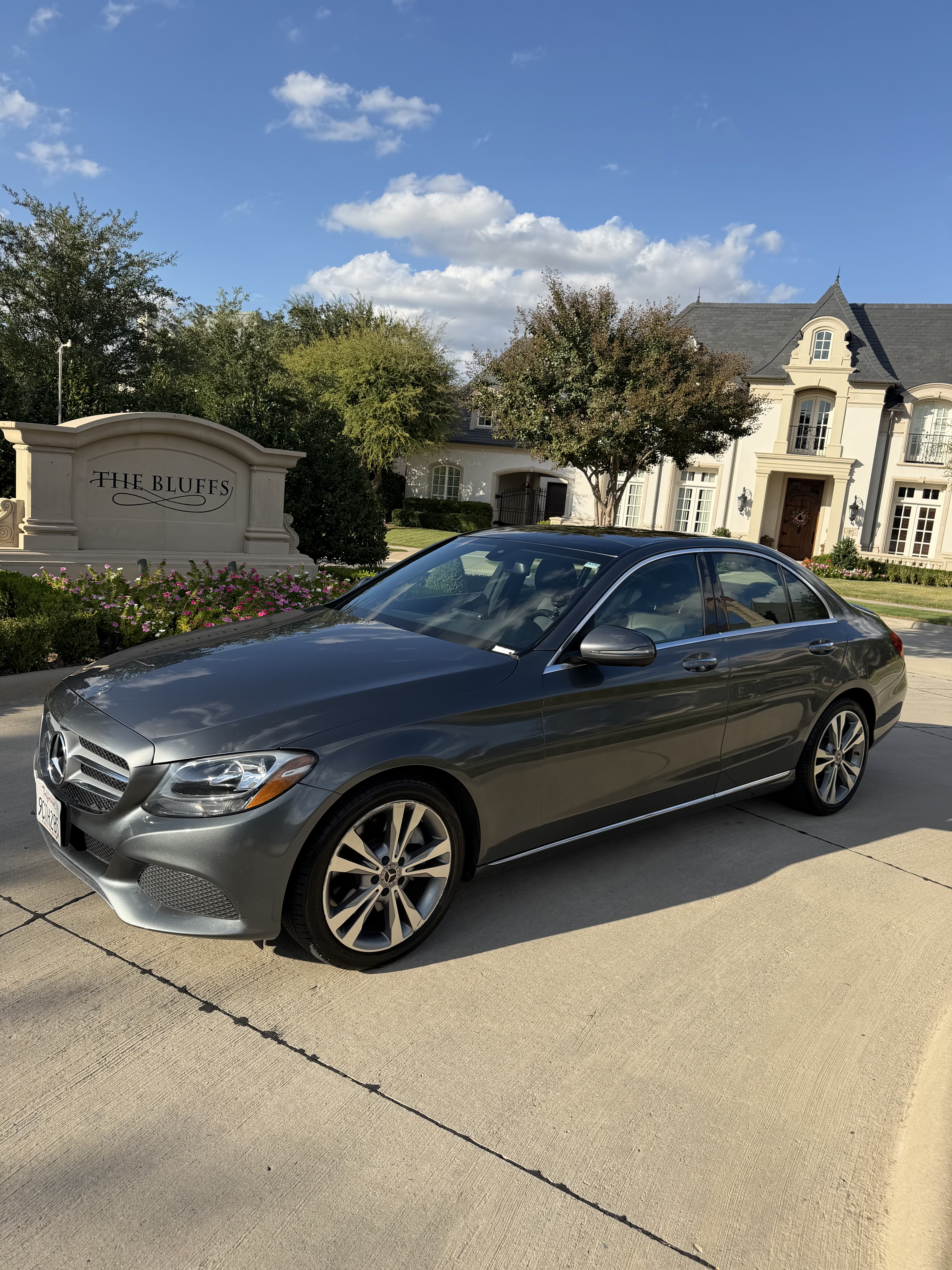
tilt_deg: -10.5
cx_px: 476
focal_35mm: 24
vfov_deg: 71.6
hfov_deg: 56.8
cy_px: 635
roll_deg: -4.4
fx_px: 880
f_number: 1.78
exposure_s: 1/3953
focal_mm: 6.76
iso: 80
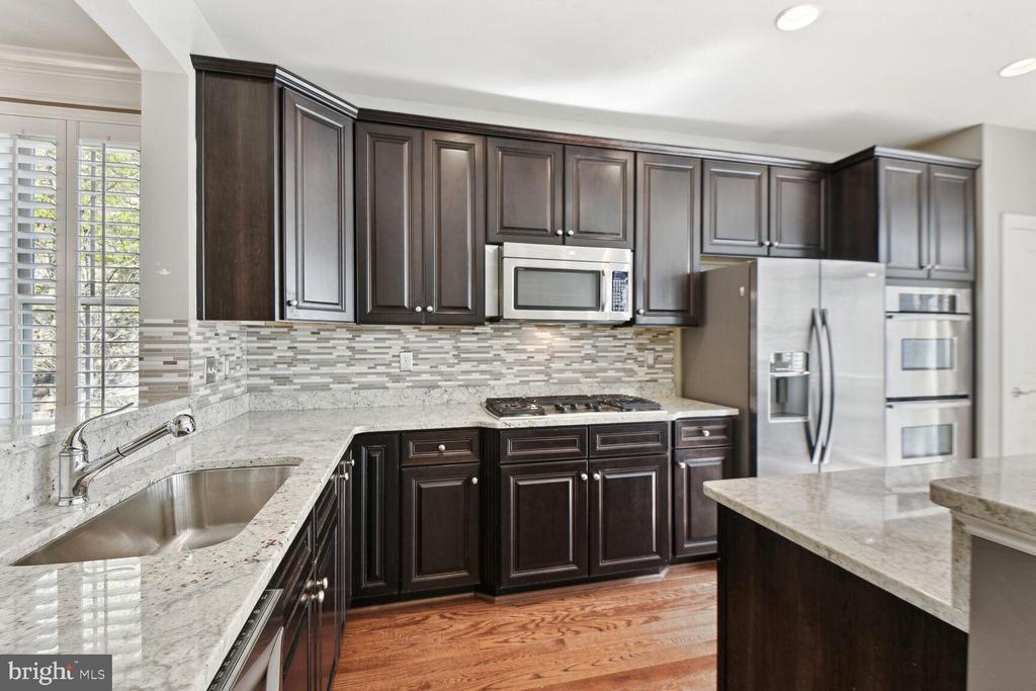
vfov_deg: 73.8
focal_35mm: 16
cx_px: 518
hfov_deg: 96.7
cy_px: 346
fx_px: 460
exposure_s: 1/10
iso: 200
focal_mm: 16
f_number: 8
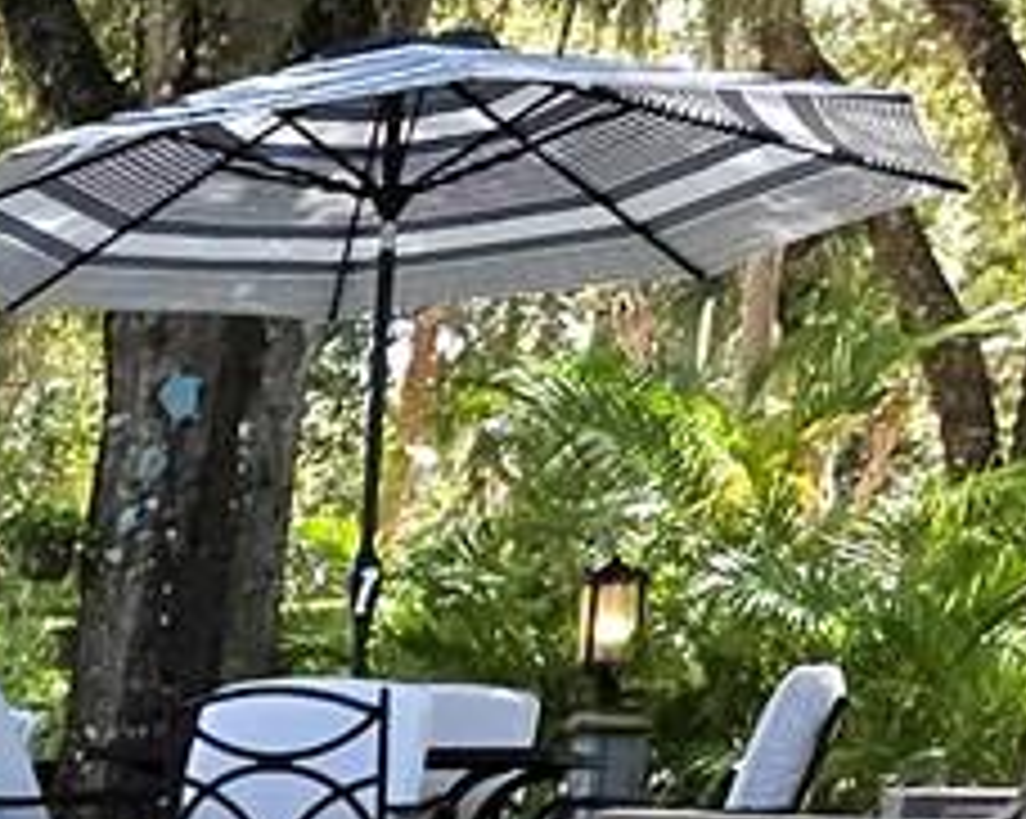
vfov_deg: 15.7
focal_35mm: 89
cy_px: 1278
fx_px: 2700
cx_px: -716
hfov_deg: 18.0
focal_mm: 2.2
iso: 20
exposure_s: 1/345
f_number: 1.9
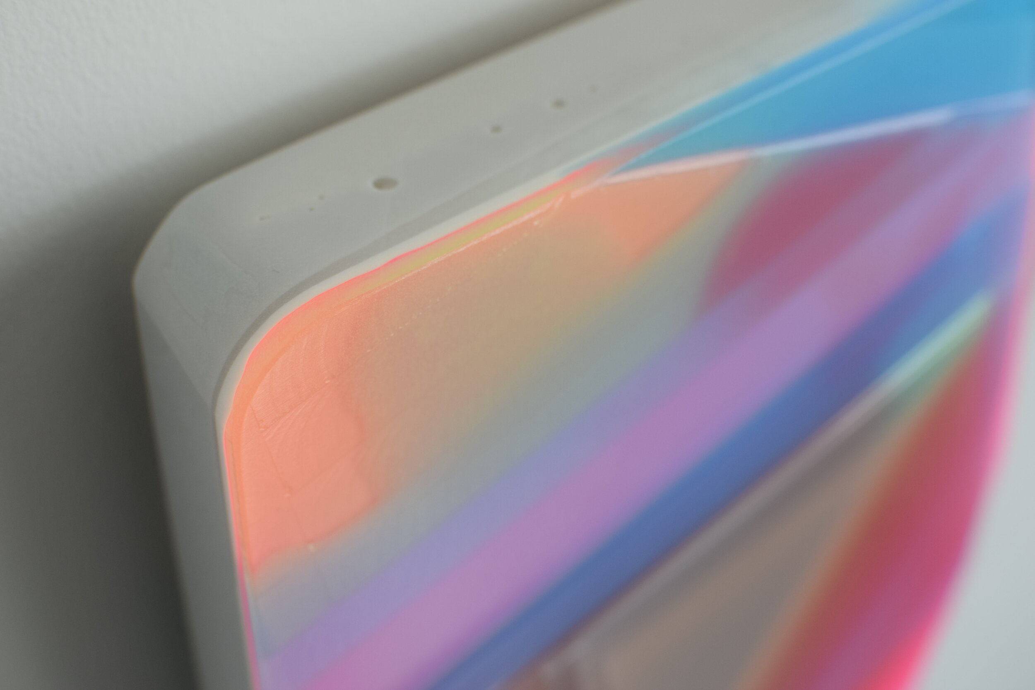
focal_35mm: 52
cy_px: 345
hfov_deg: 37.8
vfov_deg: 25.8
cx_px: 518
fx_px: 1509
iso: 400
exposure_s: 1/125
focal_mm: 35
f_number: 5.6
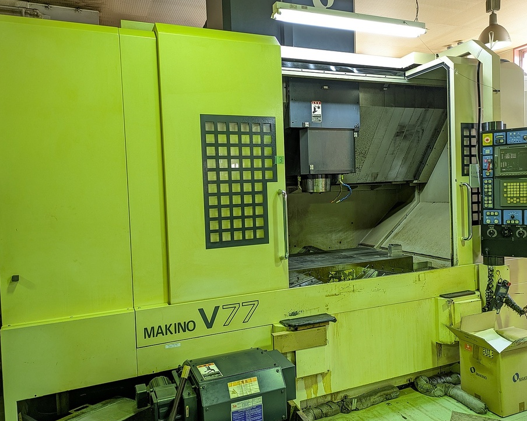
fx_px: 421
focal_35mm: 27
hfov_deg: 64.1
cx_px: 264
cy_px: 208
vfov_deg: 53.2
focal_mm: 5.43
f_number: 1.89
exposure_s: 1/50
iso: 214
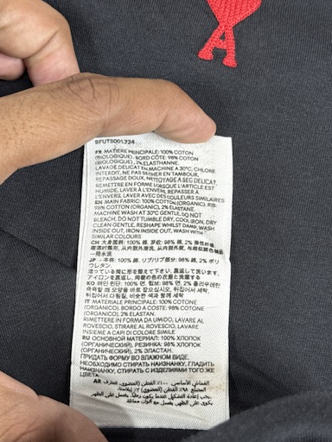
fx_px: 767
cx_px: 147
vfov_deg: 32.2
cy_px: 216
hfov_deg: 24.4
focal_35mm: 60
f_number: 1.78
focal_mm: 6.76
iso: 64
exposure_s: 1/50
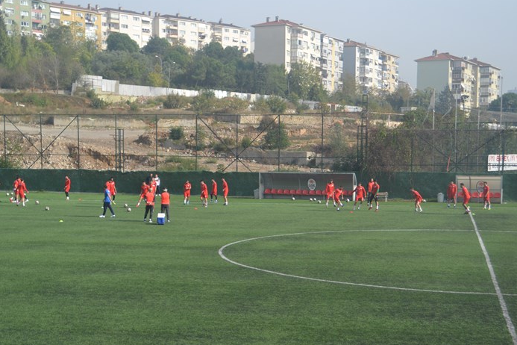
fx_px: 870
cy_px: 194
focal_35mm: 61
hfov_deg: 33.1
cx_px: 238
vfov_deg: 22.4
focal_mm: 35
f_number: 5.6
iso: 400
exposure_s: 1/1600
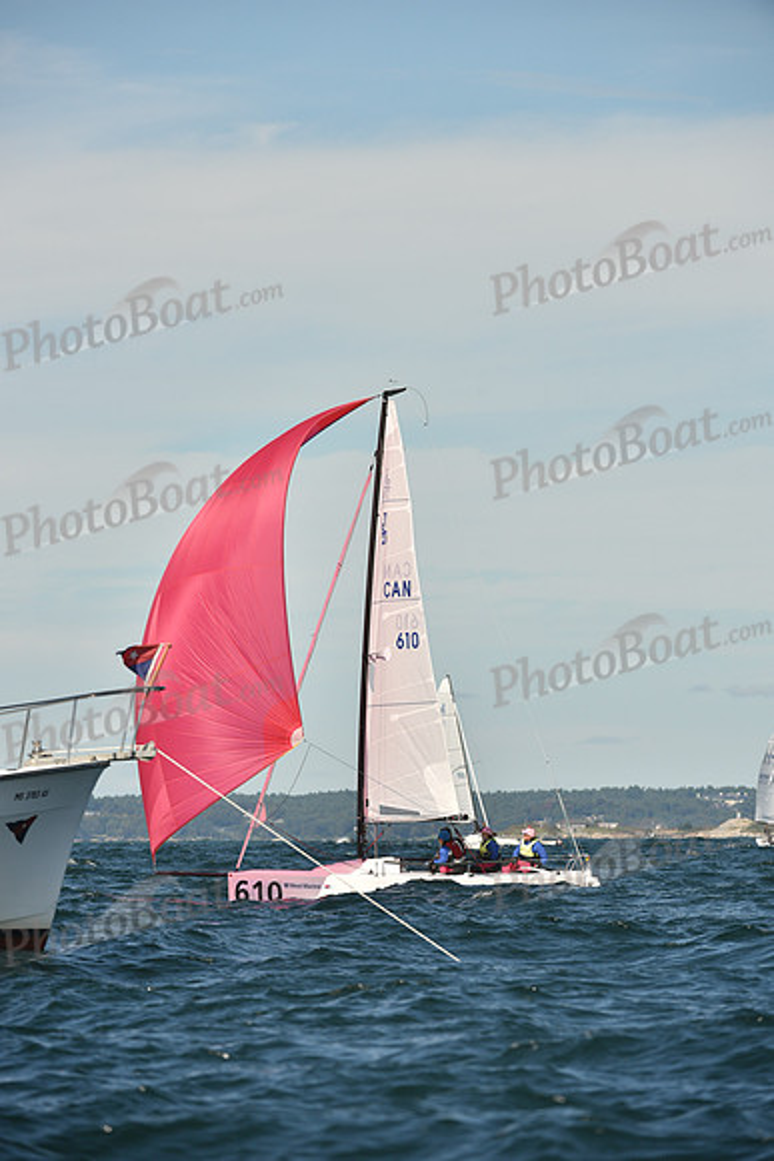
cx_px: 387
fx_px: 7735
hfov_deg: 5.7
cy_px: 580
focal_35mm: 240
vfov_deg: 8.6
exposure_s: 1/1250
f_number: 7.1
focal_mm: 240
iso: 250
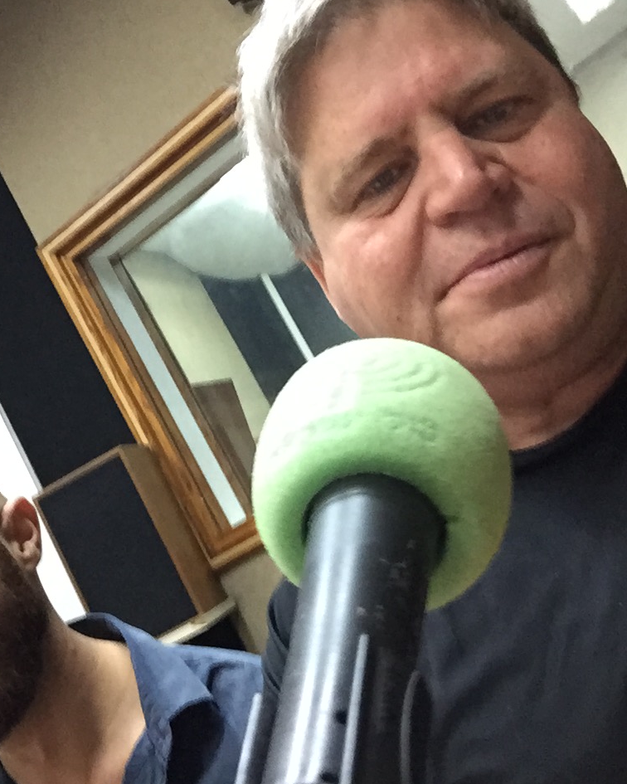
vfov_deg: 44.8
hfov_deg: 36.1
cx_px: 202
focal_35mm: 41
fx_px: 951
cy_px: 391
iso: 320
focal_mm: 2.65
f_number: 2.2
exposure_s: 1/25
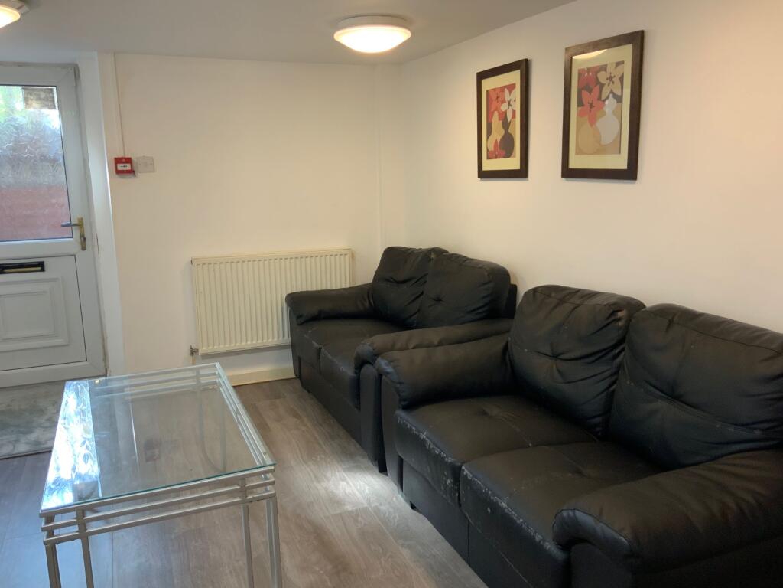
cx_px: 392
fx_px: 656
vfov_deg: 48.2
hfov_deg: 61.7
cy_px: 294
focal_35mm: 29
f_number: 1.8
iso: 125
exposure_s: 1/50
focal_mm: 3
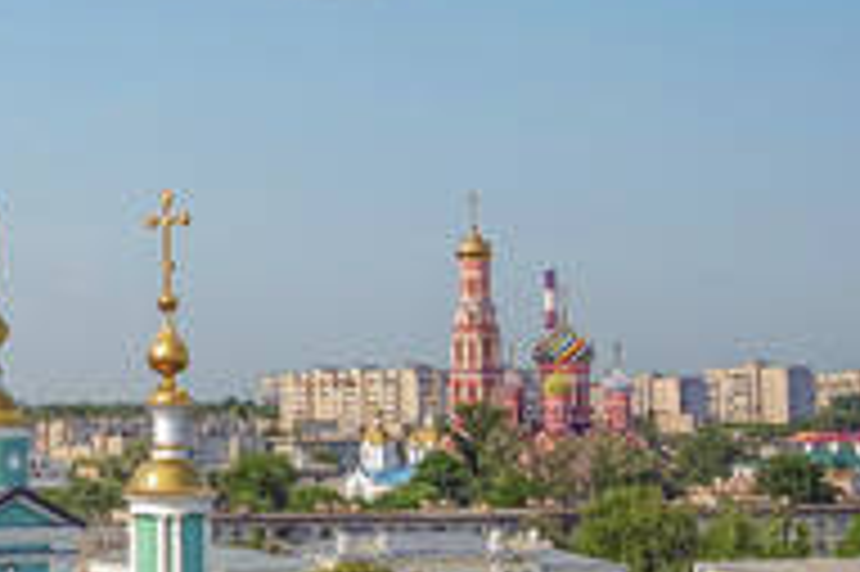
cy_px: 333
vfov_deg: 12.1
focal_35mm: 113
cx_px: -563
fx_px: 2697
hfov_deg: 16.0
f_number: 7.1
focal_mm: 20
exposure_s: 1/320
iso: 100
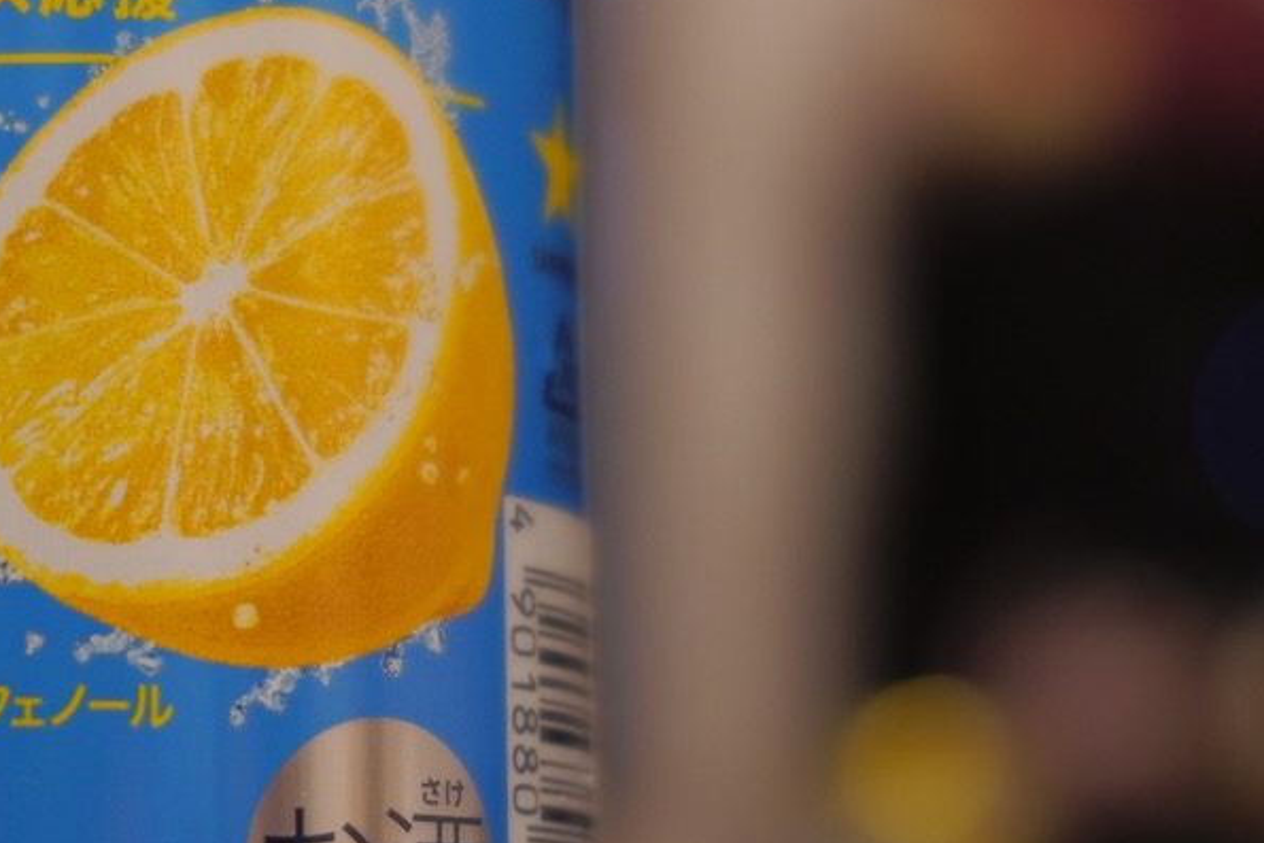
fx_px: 4249
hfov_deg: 16.7
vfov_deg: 11.3
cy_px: 320
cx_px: 195
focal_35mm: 121
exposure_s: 1/200
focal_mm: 45
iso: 1600
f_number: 2.8
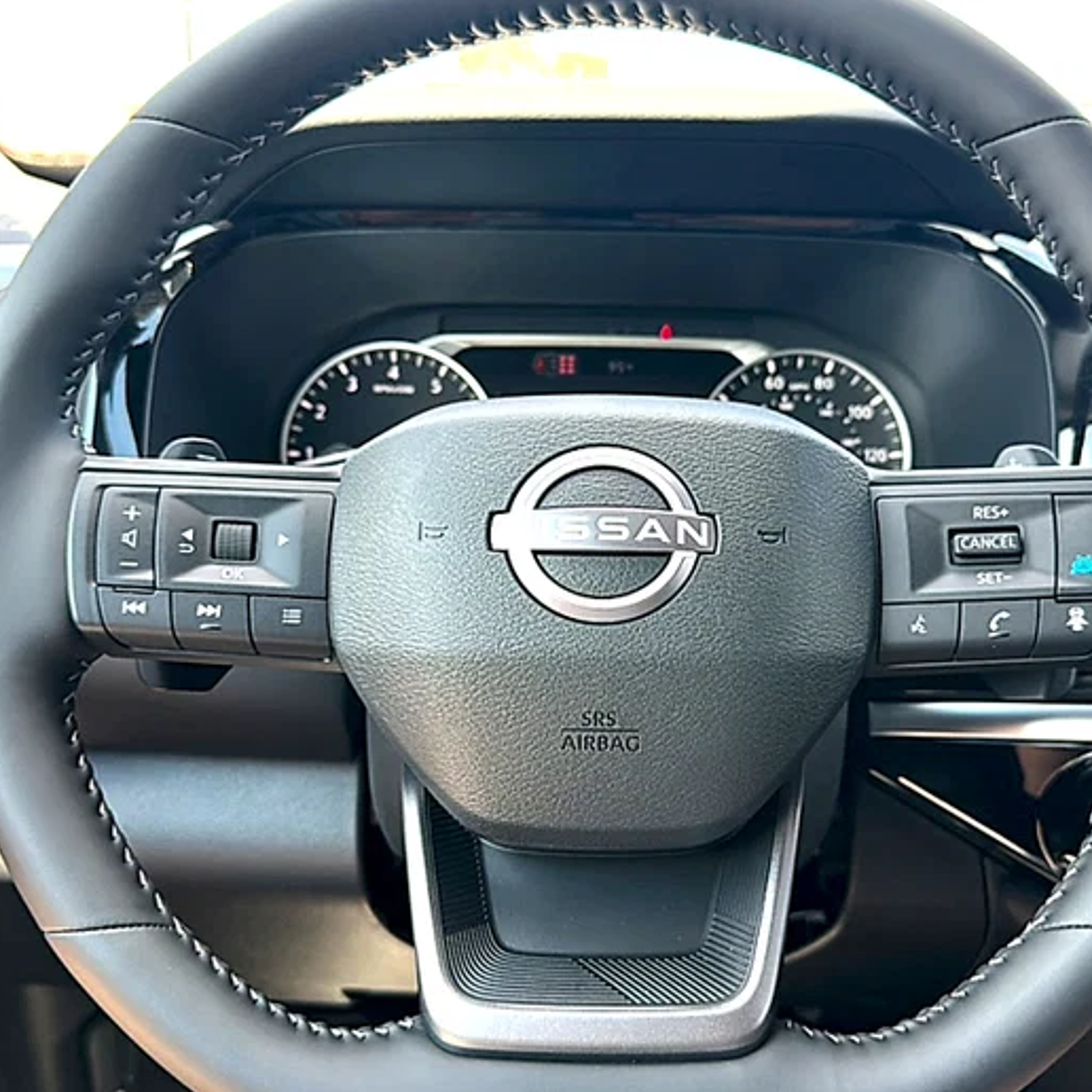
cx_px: 607
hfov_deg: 53.9
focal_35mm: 30
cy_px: 549
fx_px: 1071
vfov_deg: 54.0
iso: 100
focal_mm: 6.86
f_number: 1.78
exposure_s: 1/239
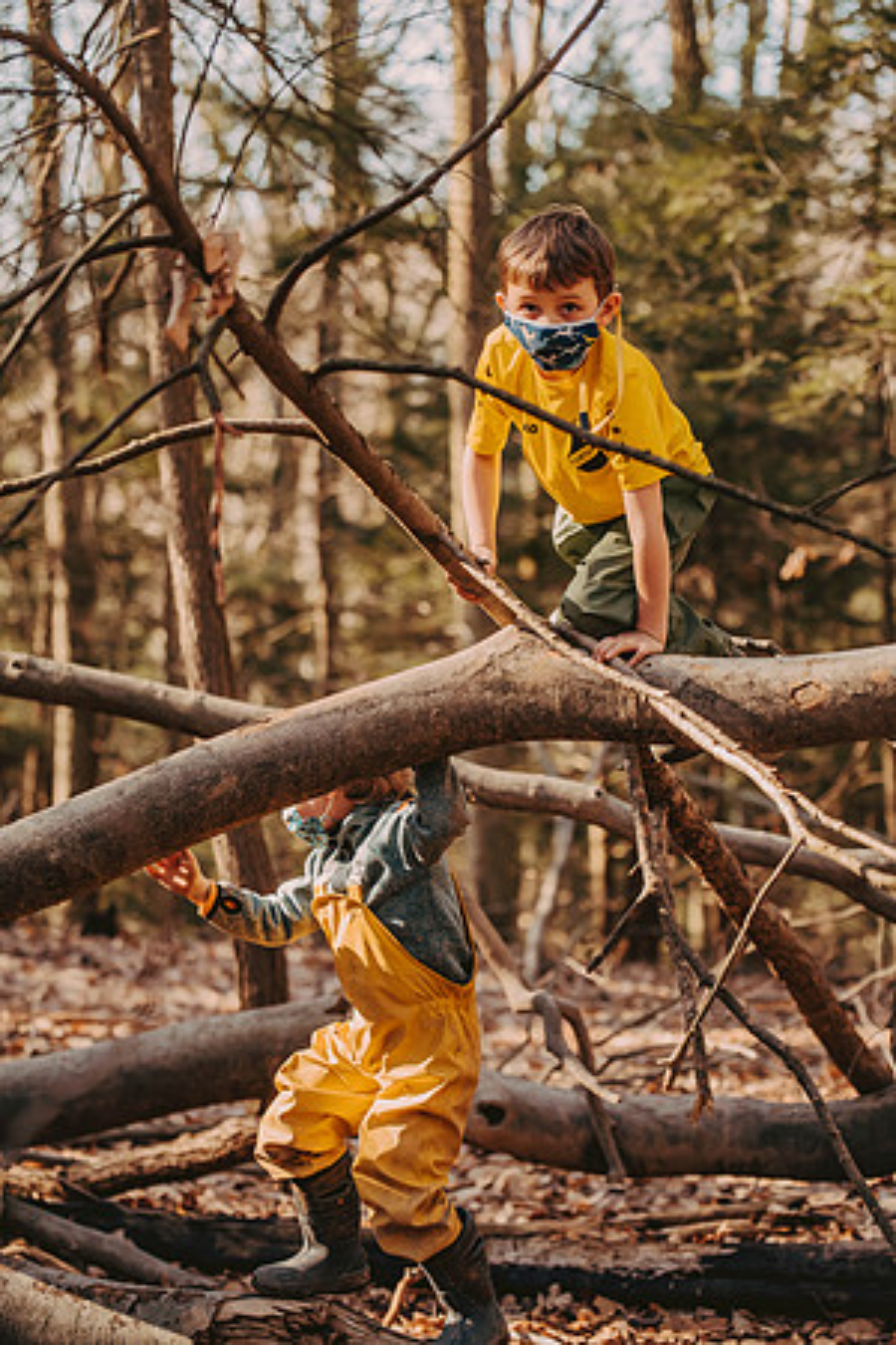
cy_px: 672
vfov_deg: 25.4
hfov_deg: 17.1
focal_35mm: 80
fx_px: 2986
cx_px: 448
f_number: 2.8
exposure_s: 1/800
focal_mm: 80
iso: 640
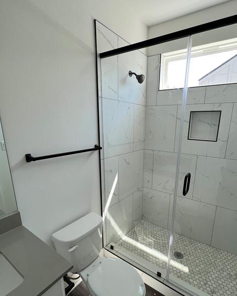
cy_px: 164
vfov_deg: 89.3
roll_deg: -1.2
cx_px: 135
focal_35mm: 17
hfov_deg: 76.6
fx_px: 149
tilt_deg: -15.3
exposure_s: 1/120
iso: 50
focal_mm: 1.57
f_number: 1.8
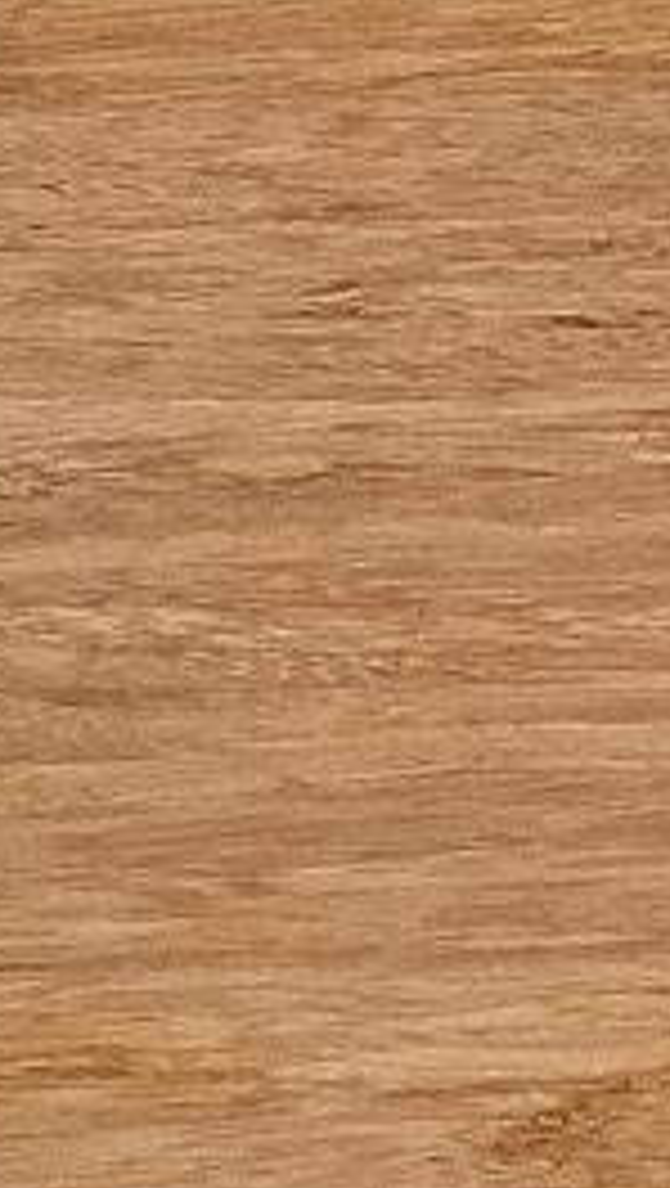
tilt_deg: -26.7
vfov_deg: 8.4
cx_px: 994
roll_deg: +2.6
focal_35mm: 216
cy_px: -2416
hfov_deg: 5.6
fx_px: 6805
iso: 100
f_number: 1.8
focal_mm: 4.25
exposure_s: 1/121
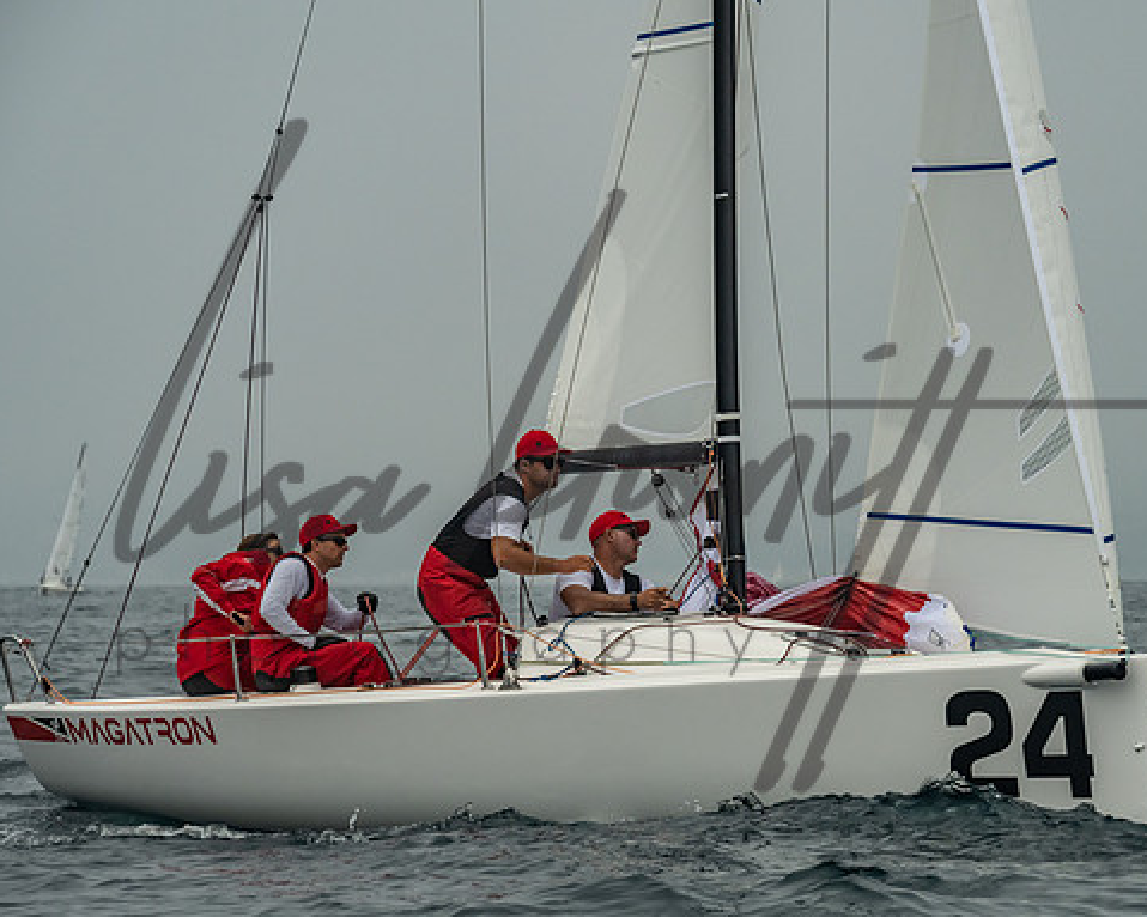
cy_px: 461
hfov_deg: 10.7
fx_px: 6143
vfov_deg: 8.5
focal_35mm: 181
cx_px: 638
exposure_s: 1/3200
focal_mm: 150
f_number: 9
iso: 800
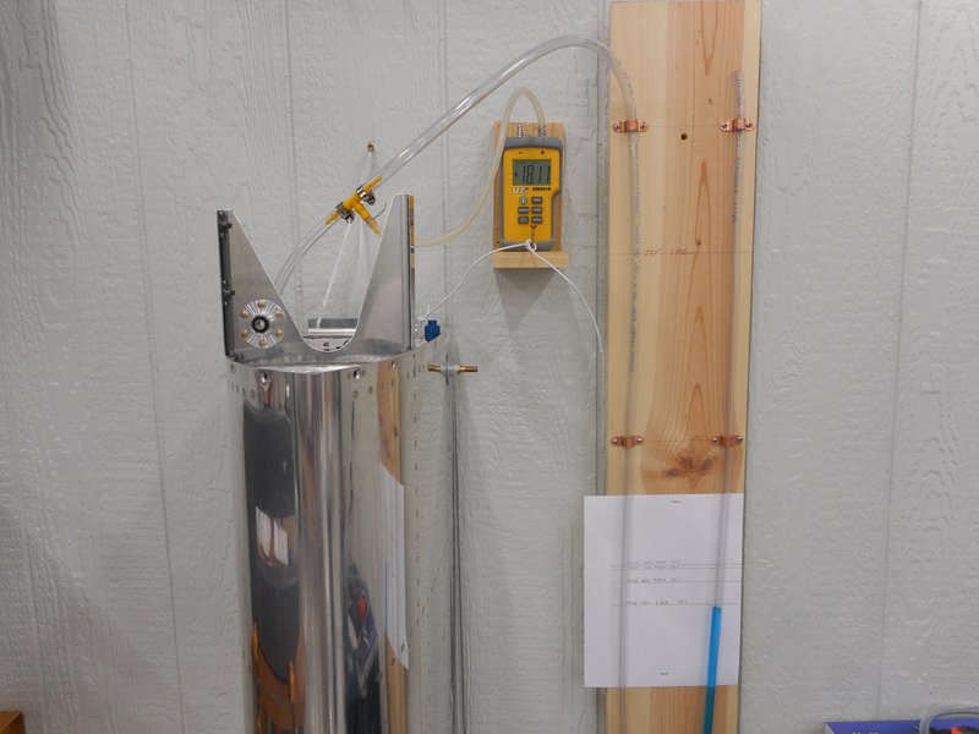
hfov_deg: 69.4
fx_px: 707
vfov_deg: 54.9
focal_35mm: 25
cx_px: 490
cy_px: 367
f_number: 3.7
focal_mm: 4.5
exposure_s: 1/30
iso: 140
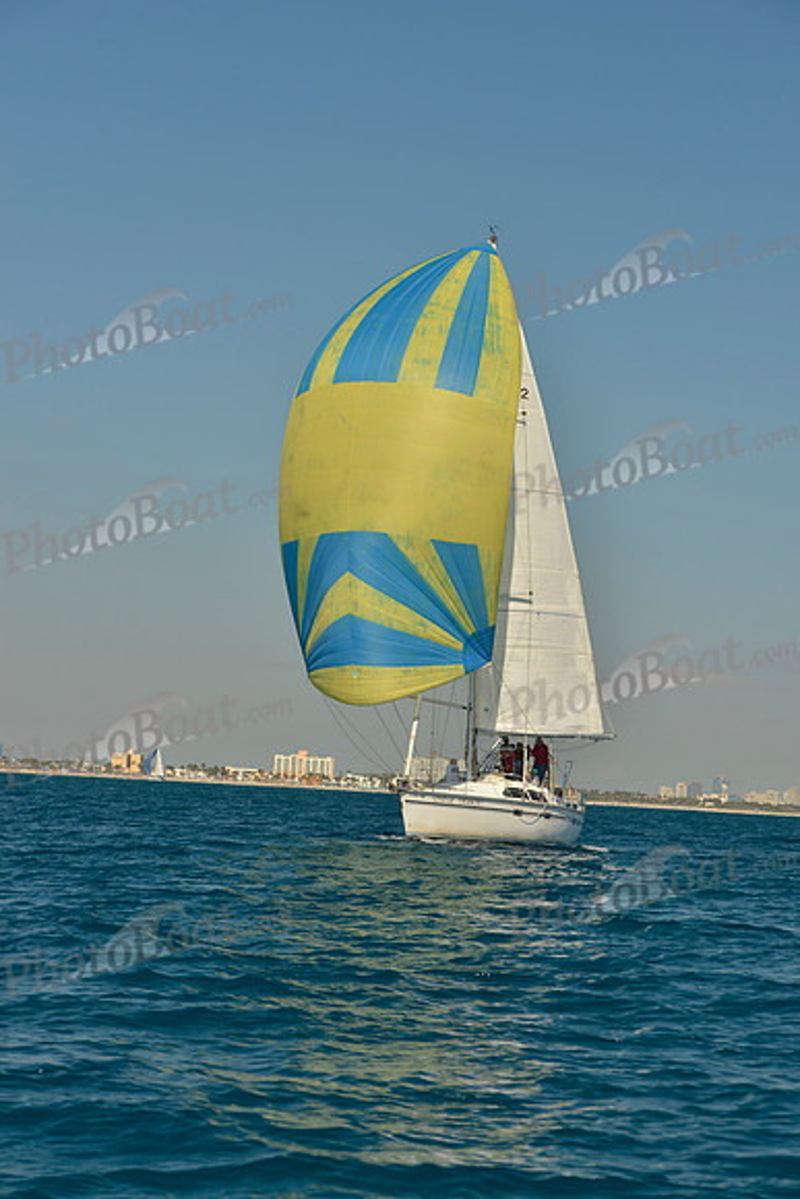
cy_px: 600
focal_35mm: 100
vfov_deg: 20.4
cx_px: 400
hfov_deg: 13.7
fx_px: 3331
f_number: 8
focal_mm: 100
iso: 200
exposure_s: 1/500
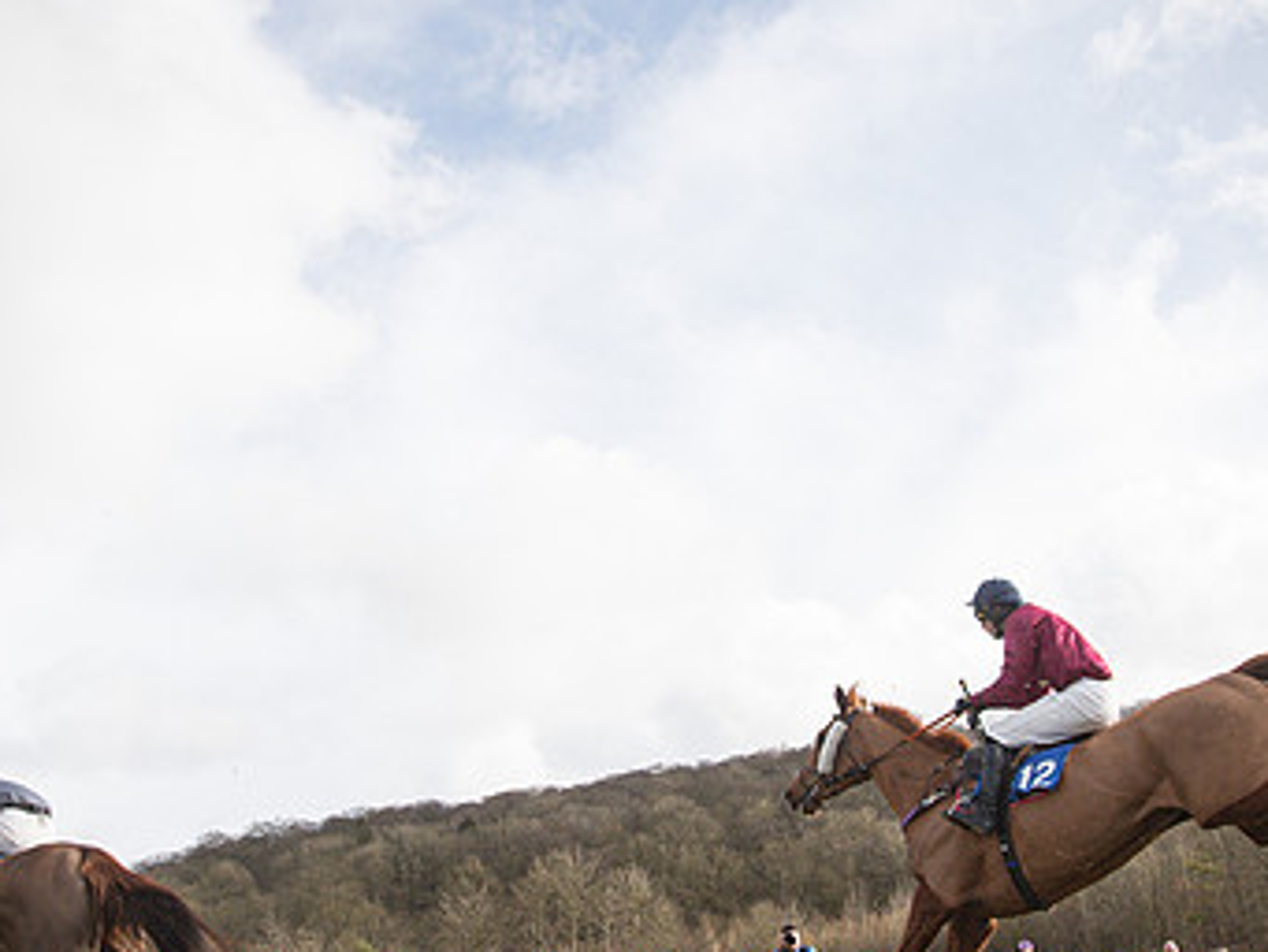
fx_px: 1576
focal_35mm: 43
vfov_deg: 33.6
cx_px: 631
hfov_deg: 43.8
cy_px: 512
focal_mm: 20
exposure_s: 1/1600
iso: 1250
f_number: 8
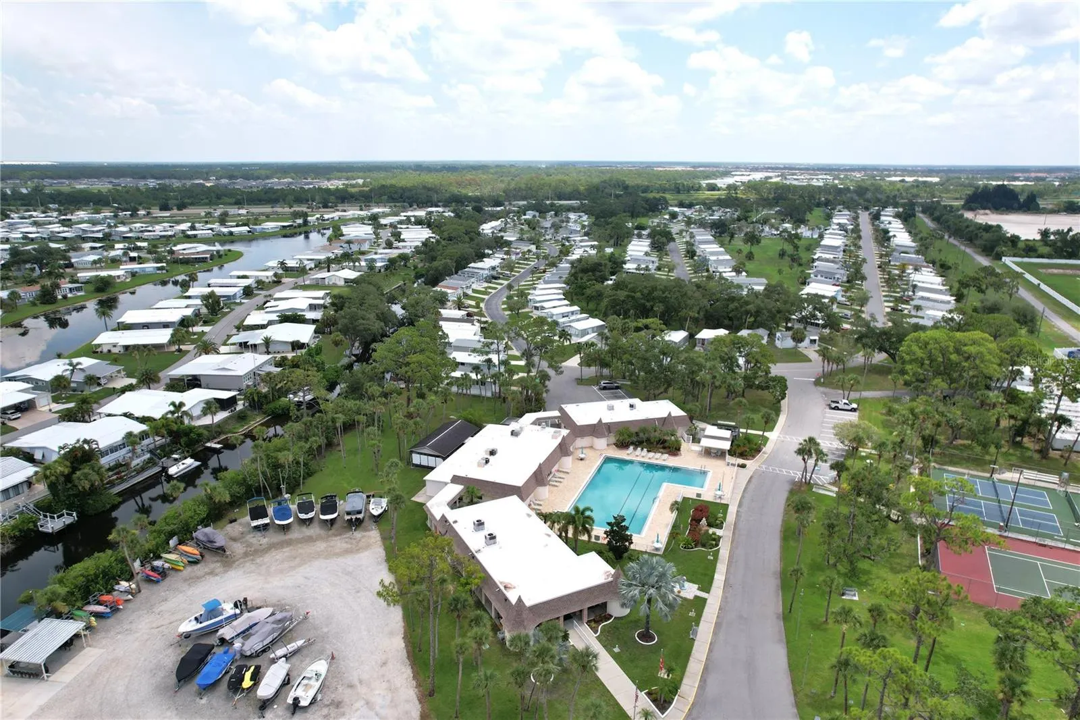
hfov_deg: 78.6
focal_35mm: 22
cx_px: 540
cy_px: 360
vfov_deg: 57.2
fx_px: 660
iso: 100
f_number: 2.8
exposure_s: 1/2000
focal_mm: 8.38
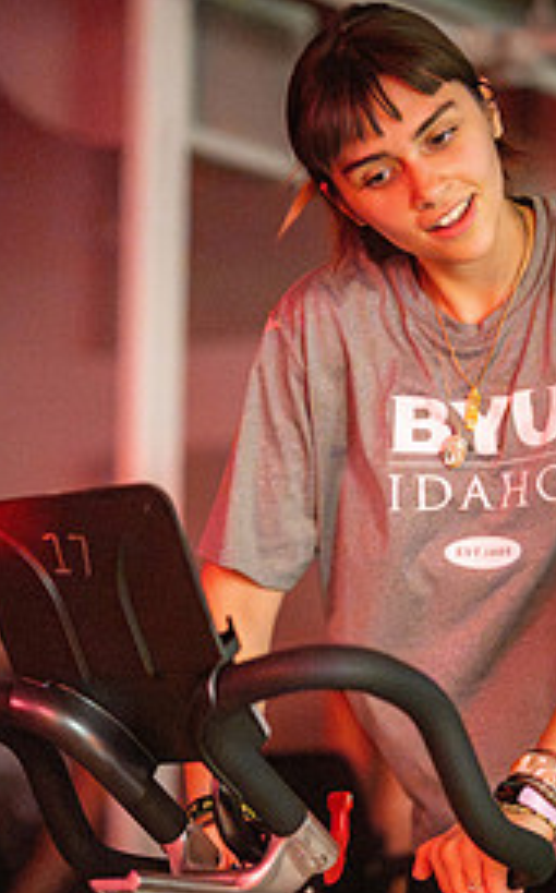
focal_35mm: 143
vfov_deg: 14.6
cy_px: 628
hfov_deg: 9.1
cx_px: 428
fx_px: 3476
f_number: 1.8
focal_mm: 85
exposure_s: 1/250
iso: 8000
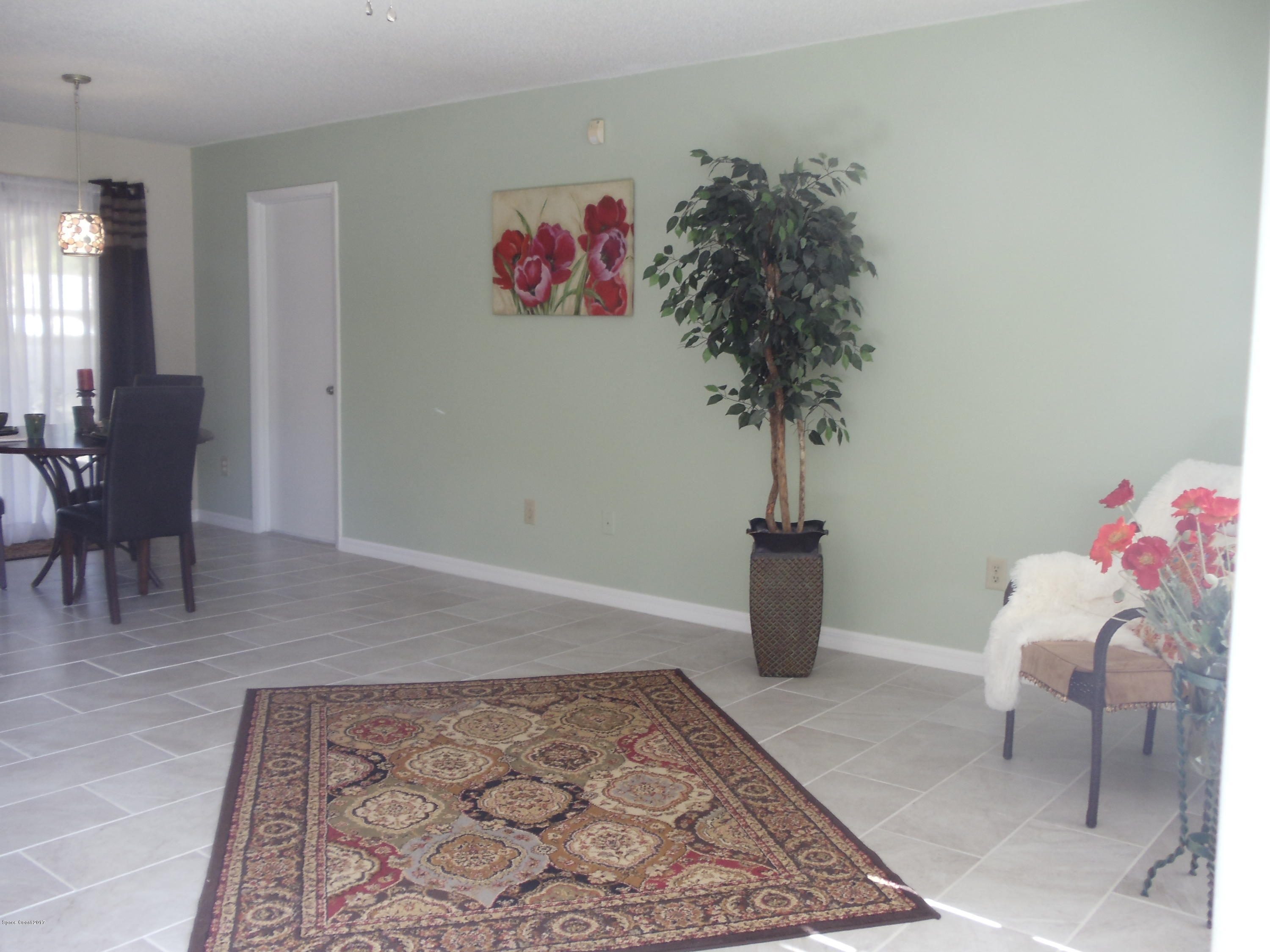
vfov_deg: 32.9
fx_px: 1614
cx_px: 635
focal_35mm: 44
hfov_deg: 42.9
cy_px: 476
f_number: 3.5
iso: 100
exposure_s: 1/30
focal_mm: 6
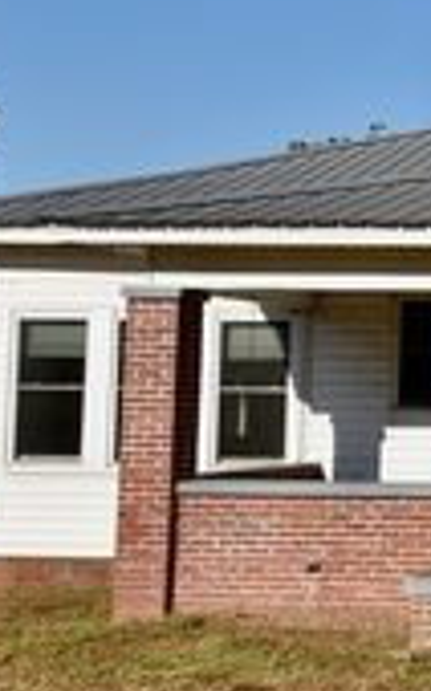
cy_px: 287
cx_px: 829
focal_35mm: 75
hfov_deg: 14.7
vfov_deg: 27.5
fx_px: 1412
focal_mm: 25
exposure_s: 1/500
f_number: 11
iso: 200
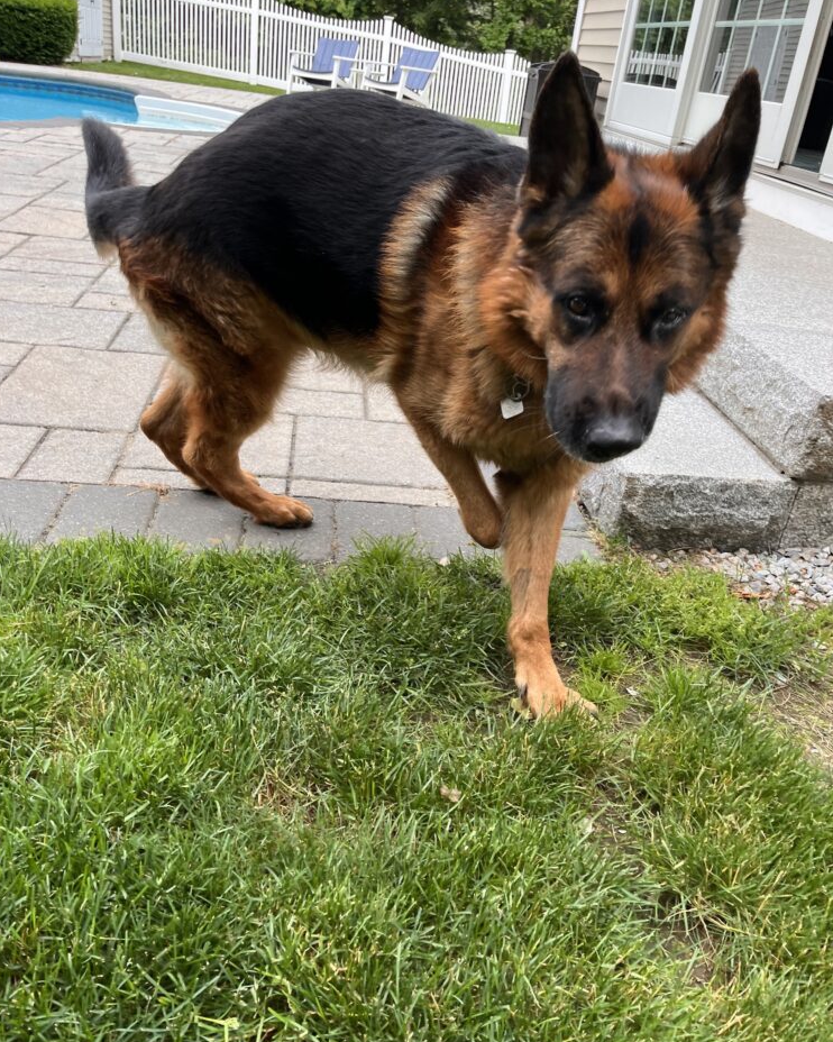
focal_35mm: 28
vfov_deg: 62.2
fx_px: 863
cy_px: 514
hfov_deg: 51.5
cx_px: 421
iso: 40
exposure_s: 1/254
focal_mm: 5.1
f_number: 1.6
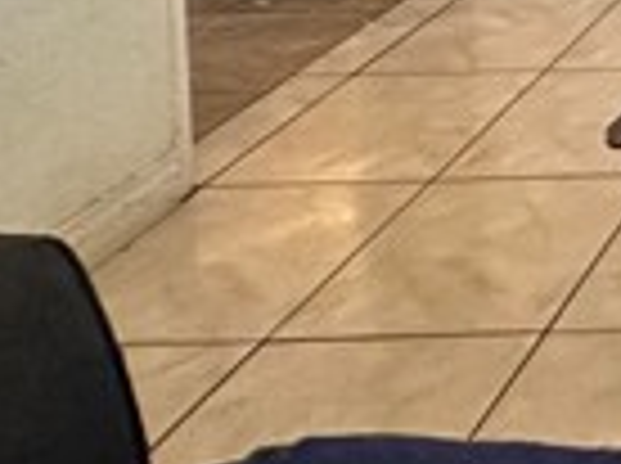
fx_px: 1164
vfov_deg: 17.2
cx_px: 1174
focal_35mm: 65
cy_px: -432
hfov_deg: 19.8
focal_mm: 2.22
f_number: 2.2
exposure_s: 1/60
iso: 1000
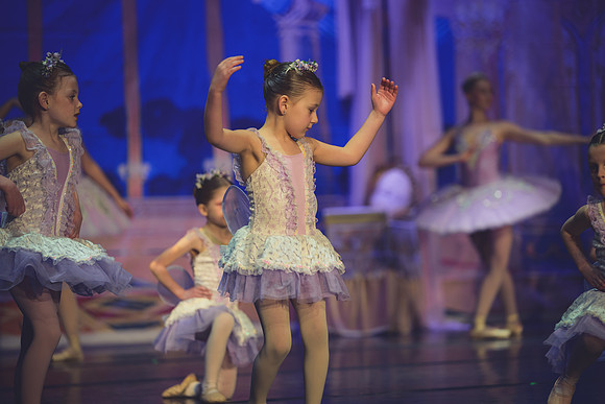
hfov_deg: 15.2
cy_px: 202
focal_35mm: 135
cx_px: 302
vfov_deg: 10.2
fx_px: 2269
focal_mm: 135
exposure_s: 1/320
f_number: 2.8
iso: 720
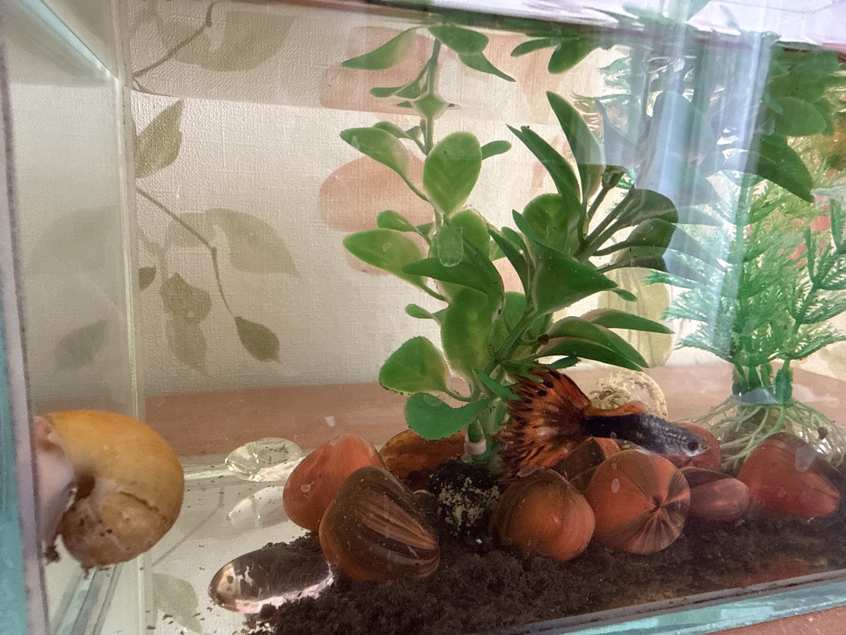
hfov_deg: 69.4
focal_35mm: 25
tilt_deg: -8.7
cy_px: 318
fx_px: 611
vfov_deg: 54.9
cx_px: 423
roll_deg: -1.6
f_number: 2.2
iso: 320
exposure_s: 1/74
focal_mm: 2.22
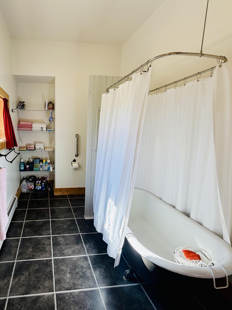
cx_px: 66
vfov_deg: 84.7
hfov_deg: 65.6
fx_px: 170
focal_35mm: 19
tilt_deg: -8.6
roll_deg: +0.3
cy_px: 155
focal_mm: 2.22
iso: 100
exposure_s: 1/120
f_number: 2.2
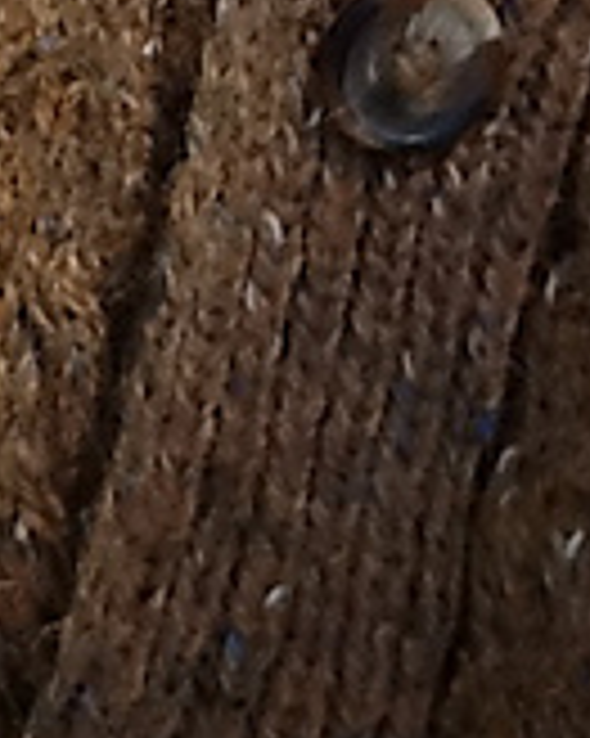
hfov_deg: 9.2
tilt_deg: -41.9
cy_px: -648
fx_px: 3670
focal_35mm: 168
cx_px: 230
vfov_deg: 10.7
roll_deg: +7.1
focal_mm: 2.03
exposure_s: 1/217
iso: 40
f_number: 2.4
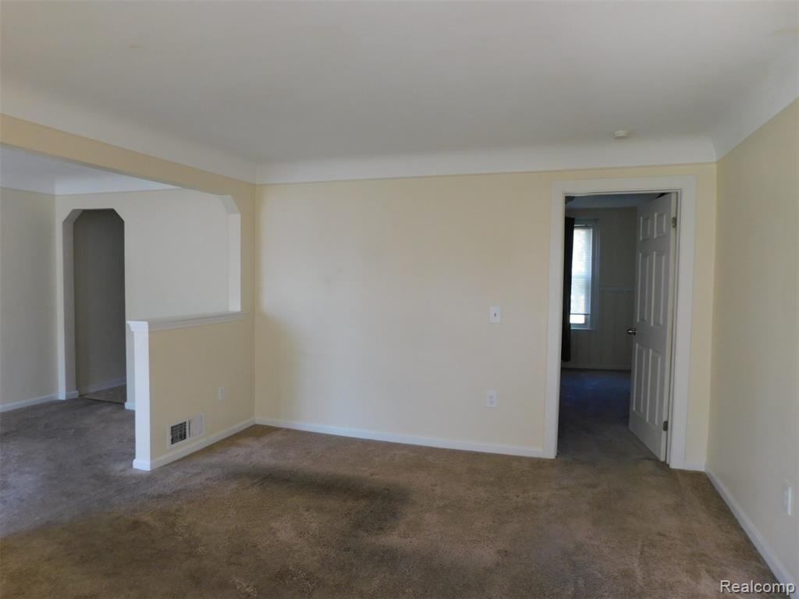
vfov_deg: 58.9
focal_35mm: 23
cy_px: 300
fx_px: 531
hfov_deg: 73.9
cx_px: 400
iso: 140
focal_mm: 4
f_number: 3
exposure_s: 1/30
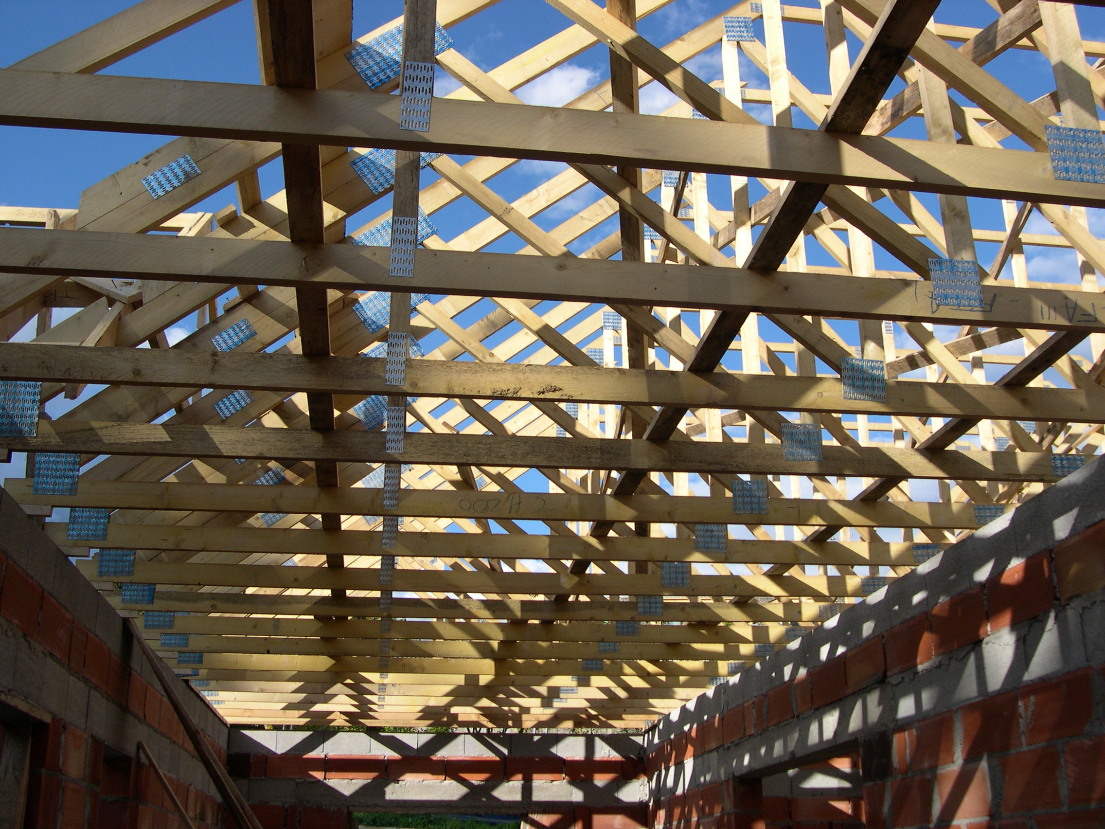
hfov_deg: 49.0
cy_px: 414
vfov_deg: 37.7
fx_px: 1213
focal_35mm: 38
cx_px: 552
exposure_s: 1/160
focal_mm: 8
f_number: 7.6
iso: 100
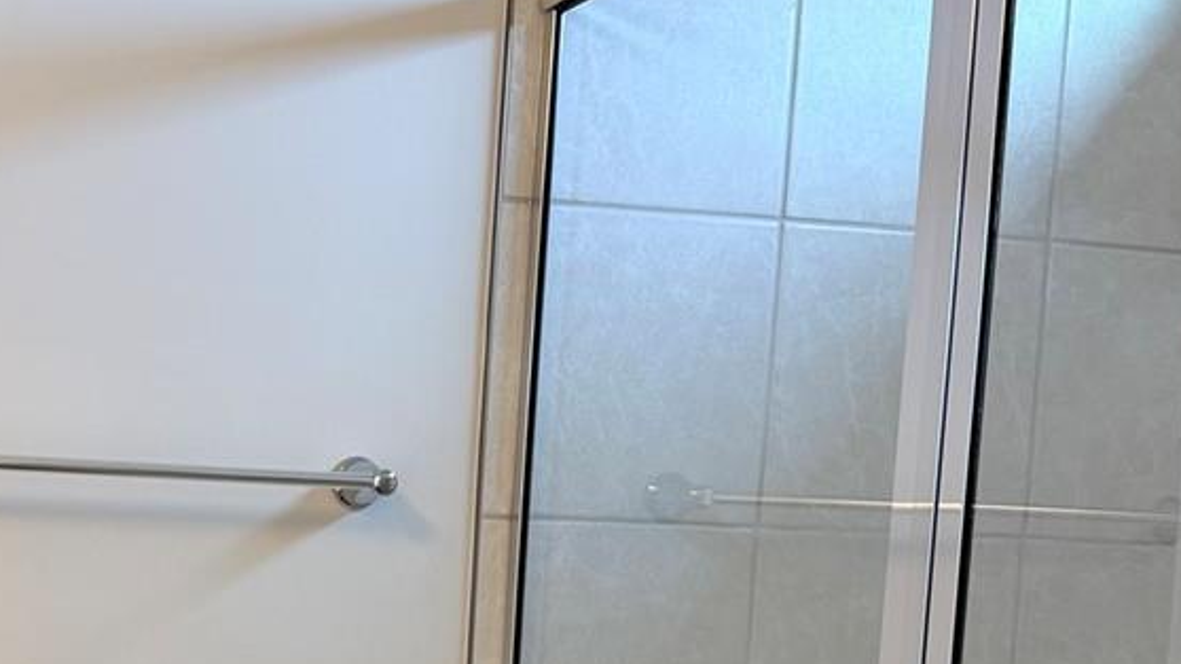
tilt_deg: -6.5
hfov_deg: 28.5
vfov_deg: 16.2
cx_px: 188
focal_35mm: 72
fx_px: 2255
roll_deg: -2.8
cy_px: 759
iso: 160
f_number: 1.78
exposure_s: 1/120
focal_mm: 6.76
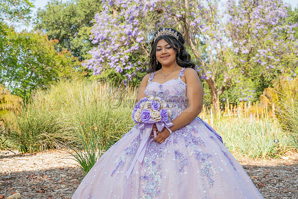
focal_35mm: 59
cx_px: 149
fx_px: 488
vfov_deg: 23.0
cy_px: 100
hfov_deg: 33.9
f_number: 7.1
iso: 200
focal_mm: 59
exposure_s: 1/200
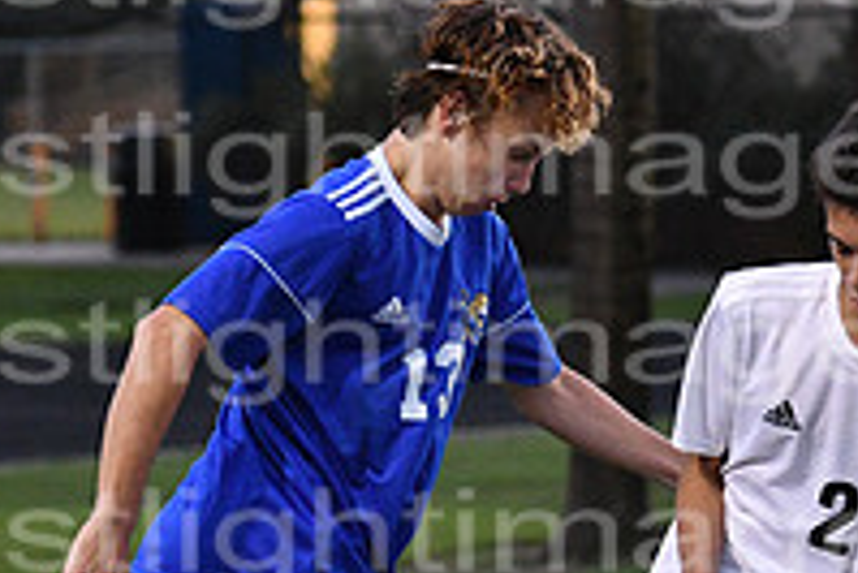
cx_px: 388
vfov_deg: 3.7
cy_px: 635
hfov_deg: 5.5
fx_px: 8859
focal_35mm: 371
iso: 3200
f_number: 3.2
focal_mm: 85
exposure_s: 1/800
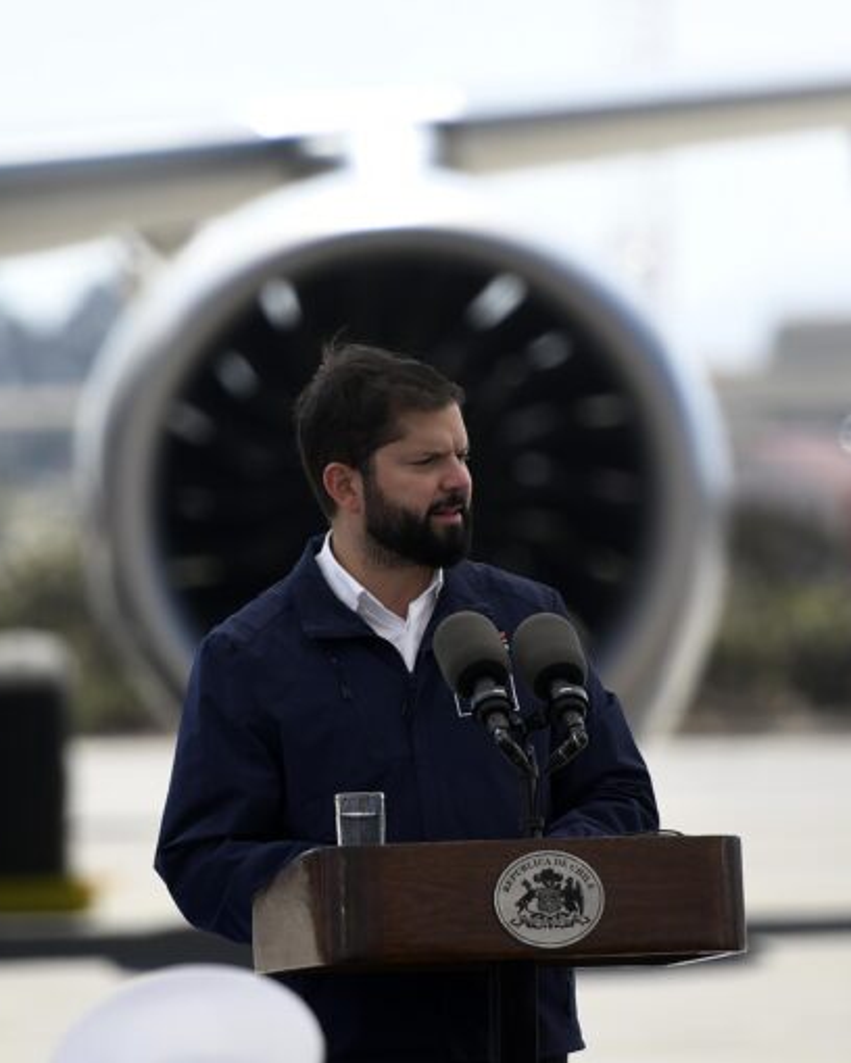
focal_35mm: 424
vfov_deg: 4.6
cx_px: 467
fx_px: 13349
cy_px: 532
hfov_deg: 3.7
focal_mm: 200
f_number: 2.8
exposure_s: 1/2500
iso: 200
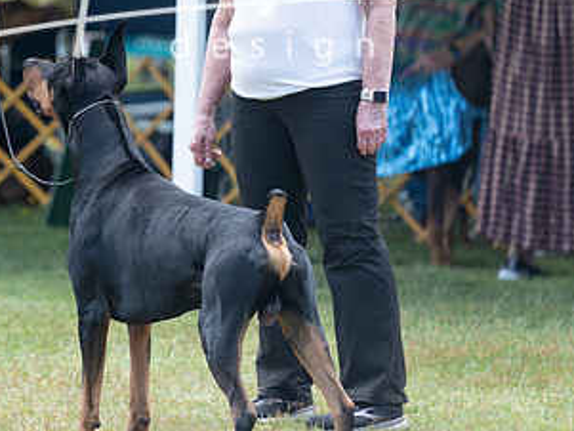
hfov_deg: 4.3
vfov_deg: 3.3
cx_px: 75
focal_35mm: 457
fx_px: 7581
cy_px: 84
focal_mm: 198
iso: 125
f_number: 3.2
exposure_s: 1/500
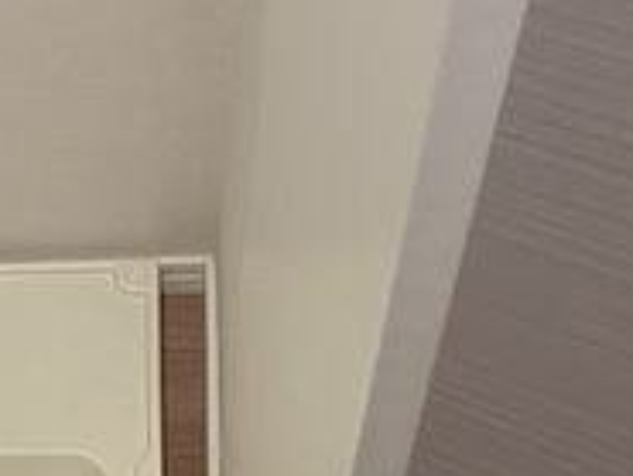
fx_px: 1647
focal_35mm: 90
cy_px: 514
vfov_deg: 16.0
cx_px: -195
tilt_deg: -56.7
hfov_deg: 19.9
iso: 160
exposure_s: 1/50
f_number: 1.8
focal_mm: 4.25
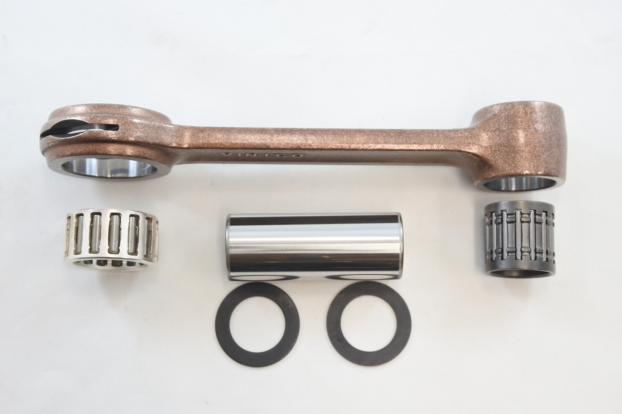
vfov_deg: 26.5
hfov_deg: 38.9
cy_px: 207
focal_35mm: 51
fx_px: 881
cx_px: 311
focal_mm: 18.9
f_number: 4.5
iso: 720
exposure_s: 1/125
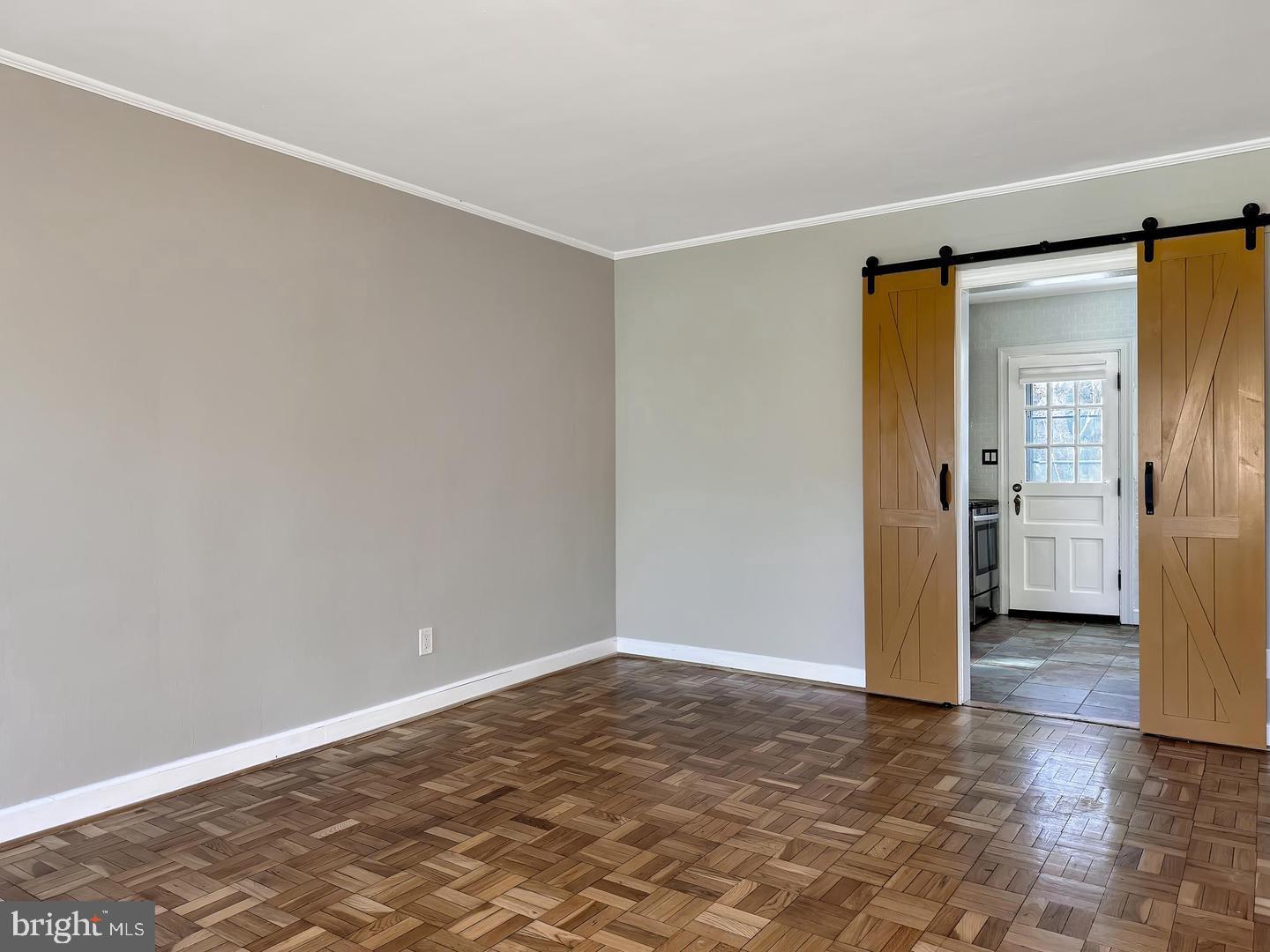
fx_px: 881
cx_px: 635
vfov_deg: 56.8
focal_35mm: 24
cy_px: 476
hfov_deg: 71.6
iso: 200
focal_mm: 6.76
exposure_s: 1/100
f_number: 1.78
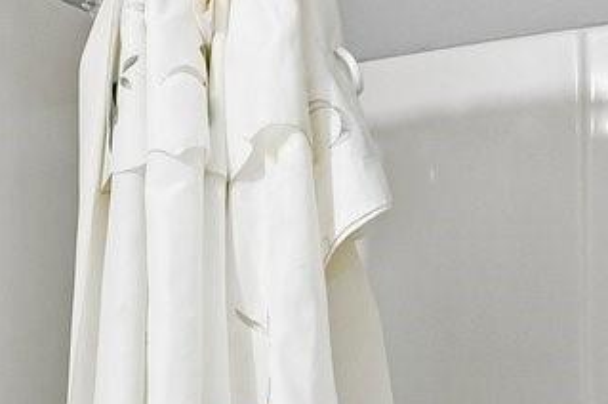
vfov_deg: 14.7
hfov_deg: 21.6
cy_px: 474
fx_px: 1518
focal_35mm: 90
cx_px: -32
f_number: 8
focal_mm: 14
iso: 360
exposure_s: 1/15
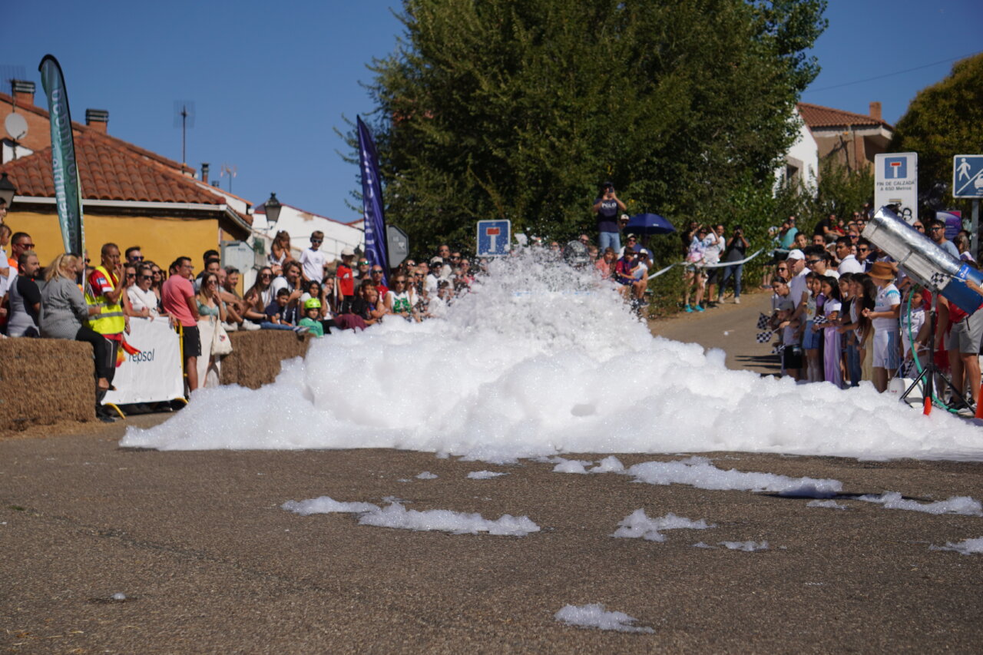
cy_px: 328
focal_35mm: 82
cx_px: 492
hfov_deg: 24.6
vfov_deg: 16.5
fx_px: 2252
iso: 100
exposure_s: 1/1600
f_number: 5
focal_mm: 55
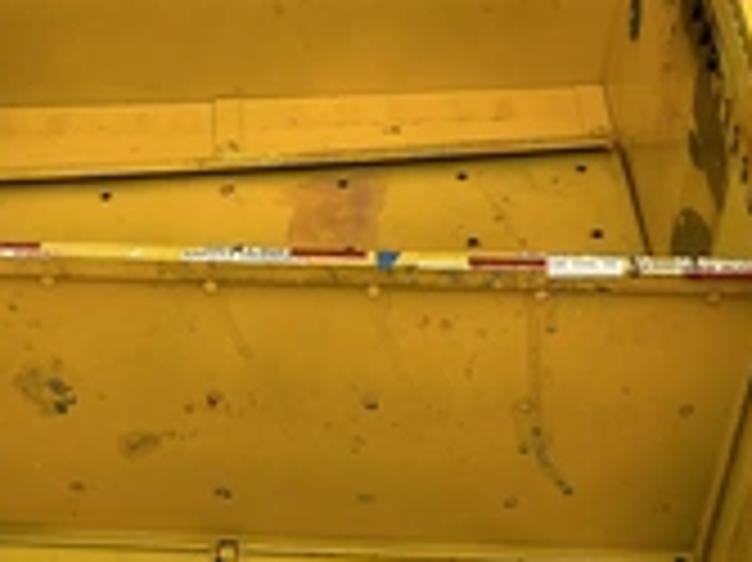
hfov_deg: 28.8
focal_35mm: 67
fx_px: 1454
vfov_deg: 20.8
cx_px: 261
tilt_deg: -58.4
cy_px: 629
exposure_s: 1/1534
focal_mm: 3
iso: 25
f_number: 1.8
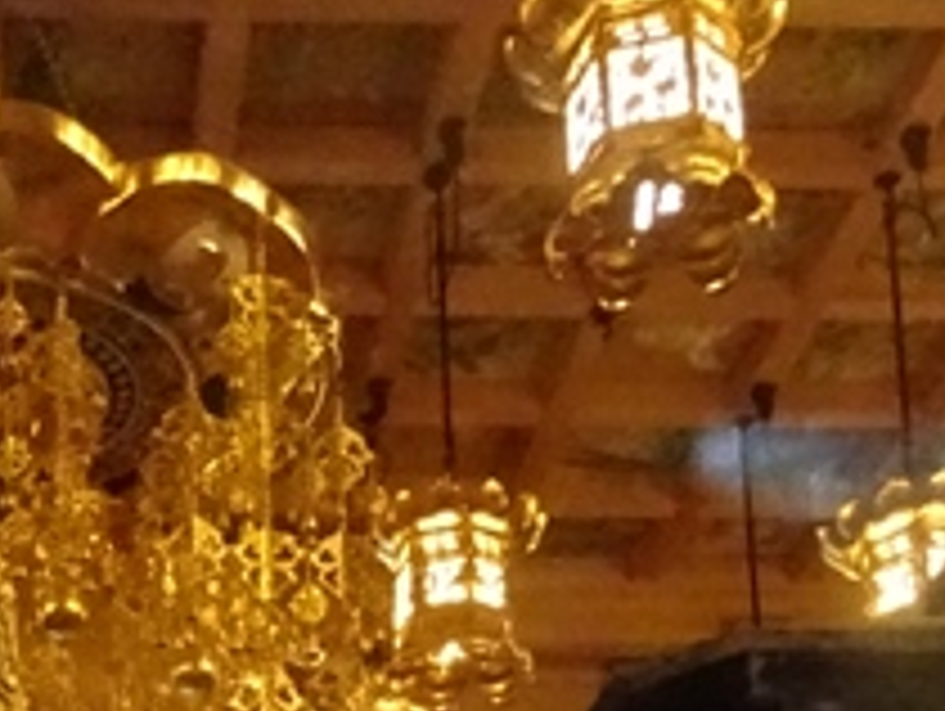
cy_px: 1145
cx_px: 94
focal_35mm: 80
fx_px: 2186
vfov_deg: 16.4
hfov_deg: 23.7
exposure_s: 1/8
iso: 3200
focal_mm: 4.1
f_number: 3.5
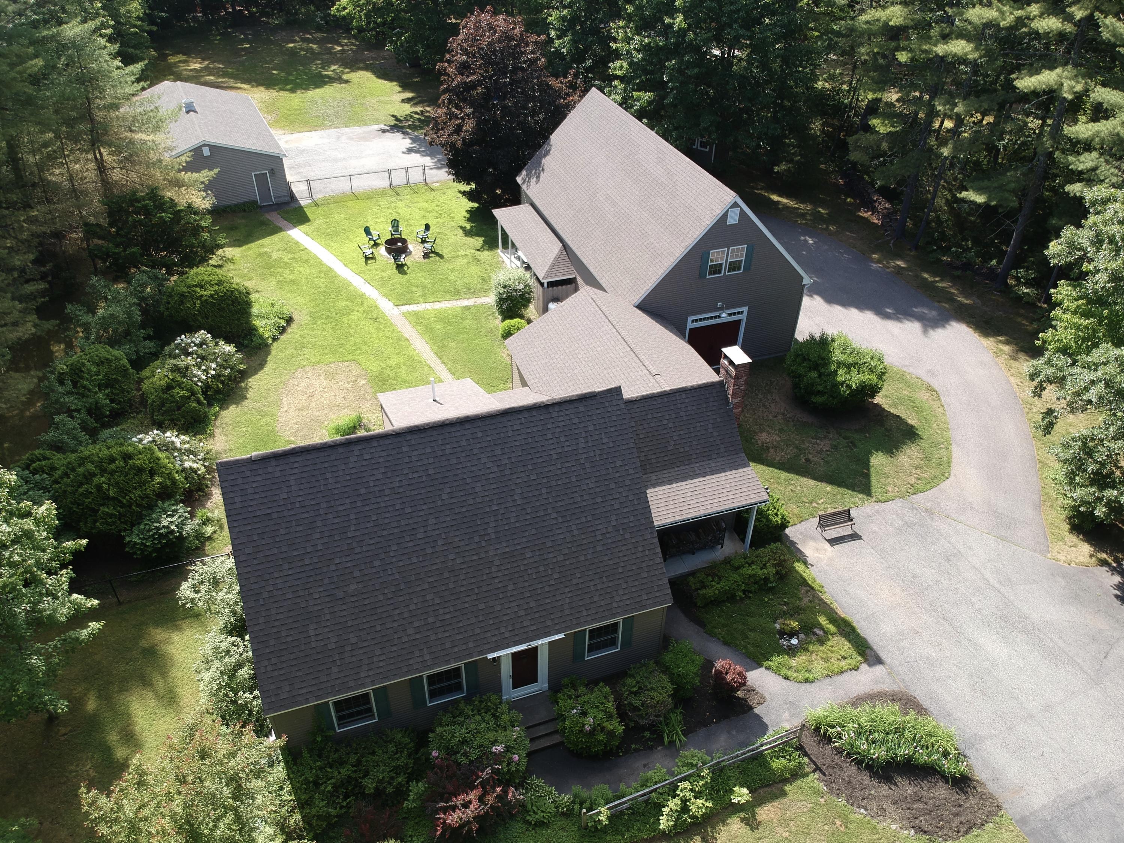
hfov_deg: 69.4
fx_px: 812
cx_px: 562
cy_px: 422
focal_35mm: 25
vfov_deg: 54.9
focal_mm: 4.49
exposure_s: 1/320
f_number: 2.6
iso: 100
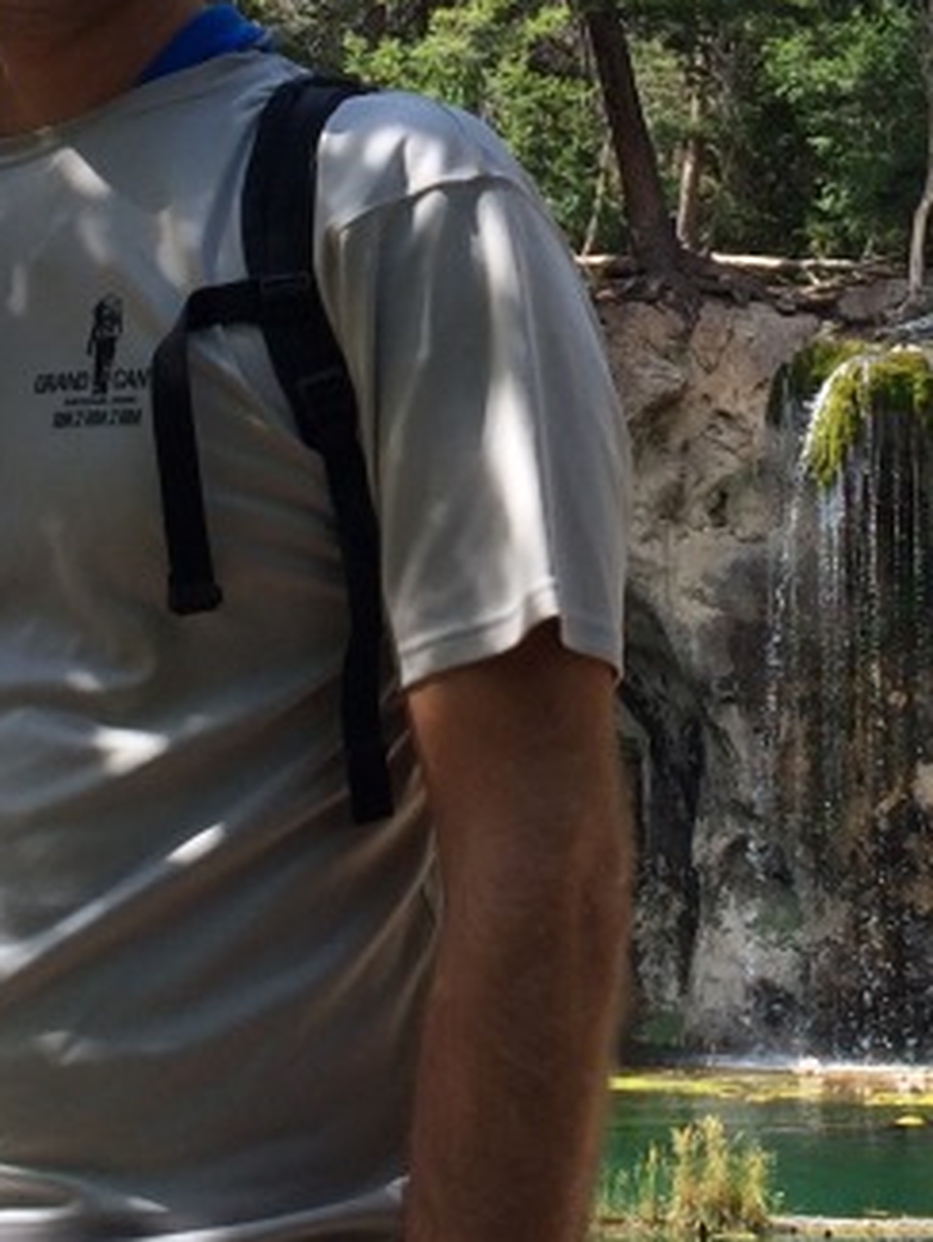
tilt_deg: +14.9
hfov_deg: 15.6
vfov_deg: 20.0
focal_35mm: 95
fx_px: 3412
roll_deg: -0.2
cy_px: 15
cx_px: 447
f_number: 2.2
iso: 32
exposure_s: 1/483
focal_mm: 4.15
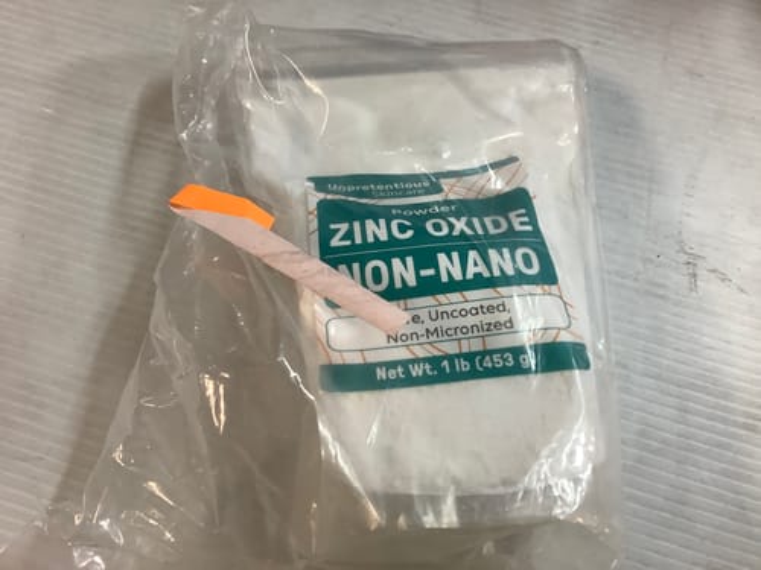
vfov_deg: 45.4
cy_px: 285
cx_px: 380
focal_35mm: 31
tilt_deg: -69.2
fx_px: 682
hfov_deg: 58.4
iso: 100
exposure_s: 1/50
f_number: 2.4
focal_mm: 3.3
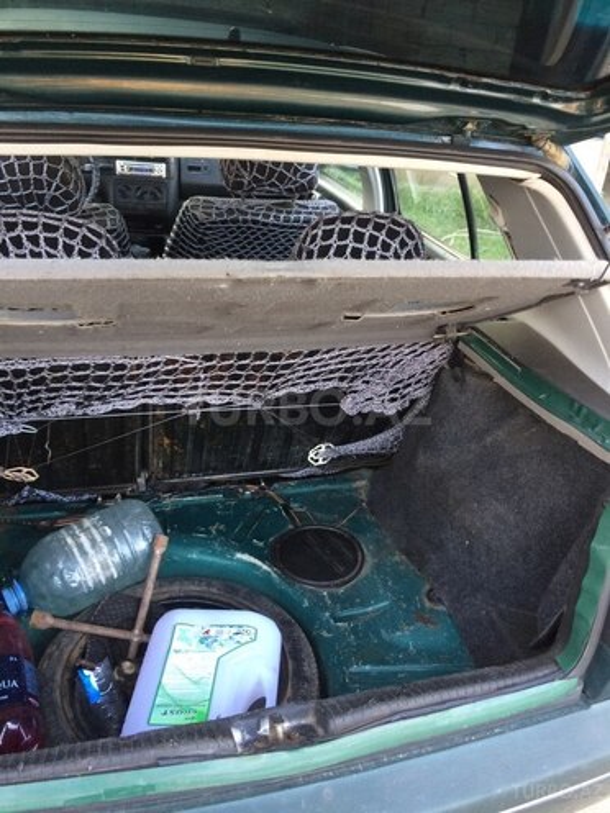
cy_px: 406
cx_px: 305
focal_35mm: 29
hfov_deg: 48.2
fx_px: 681
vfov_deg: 61.7
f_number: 2.2
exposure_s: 1/33
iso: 64
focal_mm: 4.15
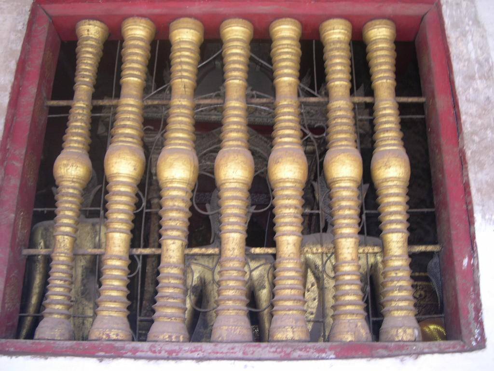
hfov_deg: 49.0
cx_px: 247
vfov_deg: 37.7
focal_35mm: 38
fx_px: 542
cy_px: 186
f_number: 2.8
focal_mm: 8
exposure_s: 1/30
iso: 100
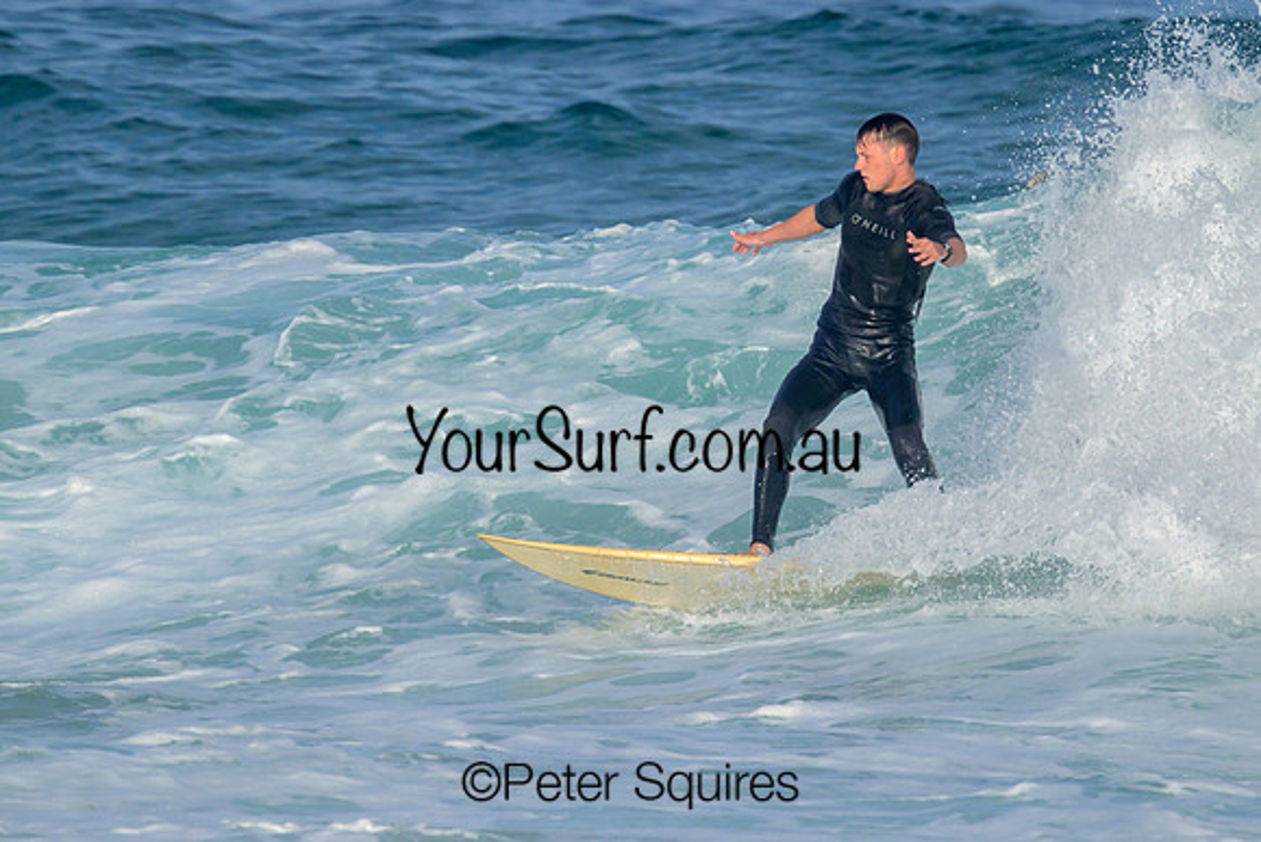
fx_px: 38558
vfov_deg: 1.3
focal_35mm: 1101
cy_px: 332
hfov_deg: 1.9
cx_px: 812
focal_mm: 800
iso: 640
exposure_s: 1/1600
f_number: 11
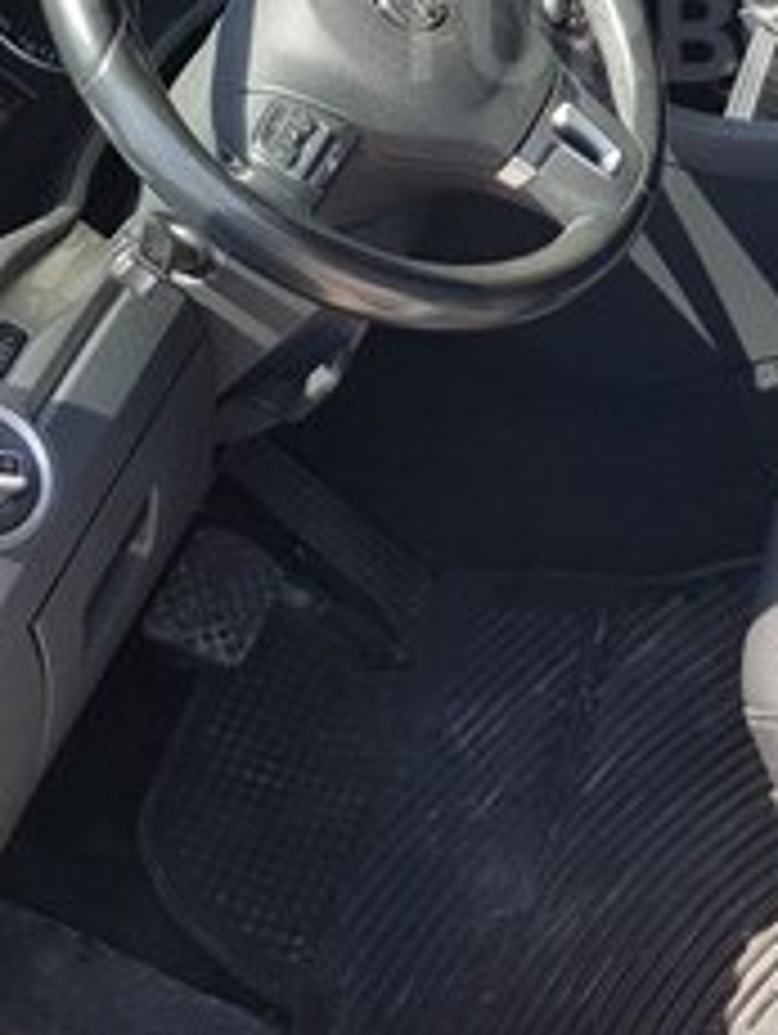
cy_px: 32
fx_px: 1675
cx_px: 729
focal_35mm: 56
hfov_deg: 25.2
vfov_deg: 32.0
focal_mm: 4.3
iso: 40
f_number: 1.7
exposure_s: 1/367
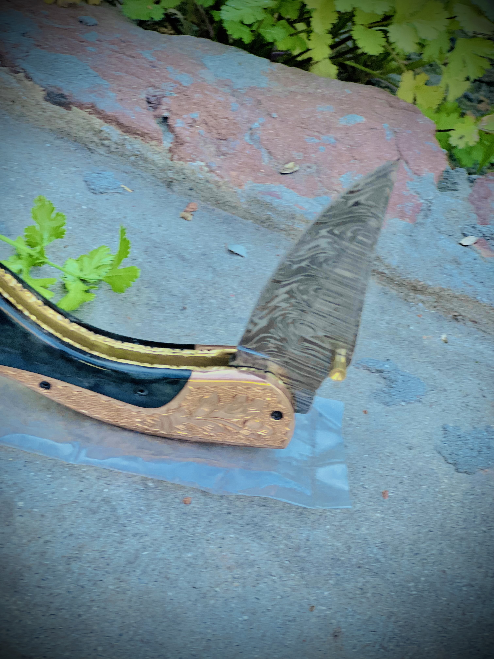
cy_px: 330
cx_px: 247
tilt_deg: -39.1
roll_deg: -17.4
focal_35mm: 77
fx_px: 1465
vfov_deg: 25.3
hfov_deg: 19.1
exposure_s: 1/121
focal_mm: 9
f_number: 2.8
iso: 80
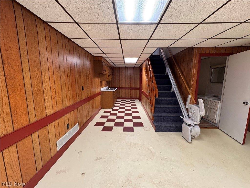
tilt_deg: -8.6
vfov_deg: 85.7
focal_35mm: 14
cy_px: 94
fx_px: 101
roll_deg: -0.1
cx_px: 125
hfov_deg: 102.1
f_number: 2.2
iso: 250
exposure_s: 1/60
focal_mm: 2.22
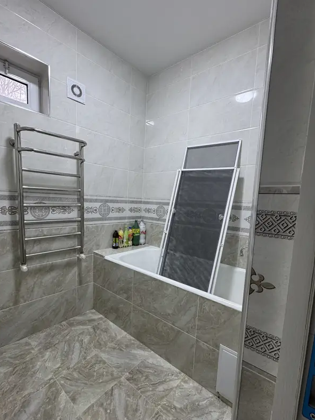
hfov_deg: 78.1
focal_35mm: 16
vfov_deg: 94.4
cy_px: 222
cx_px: 158
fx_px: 194
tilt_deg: -5.8
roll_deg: -2.9
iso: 125
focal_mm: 2.22
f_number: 2.2
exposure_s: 1/100
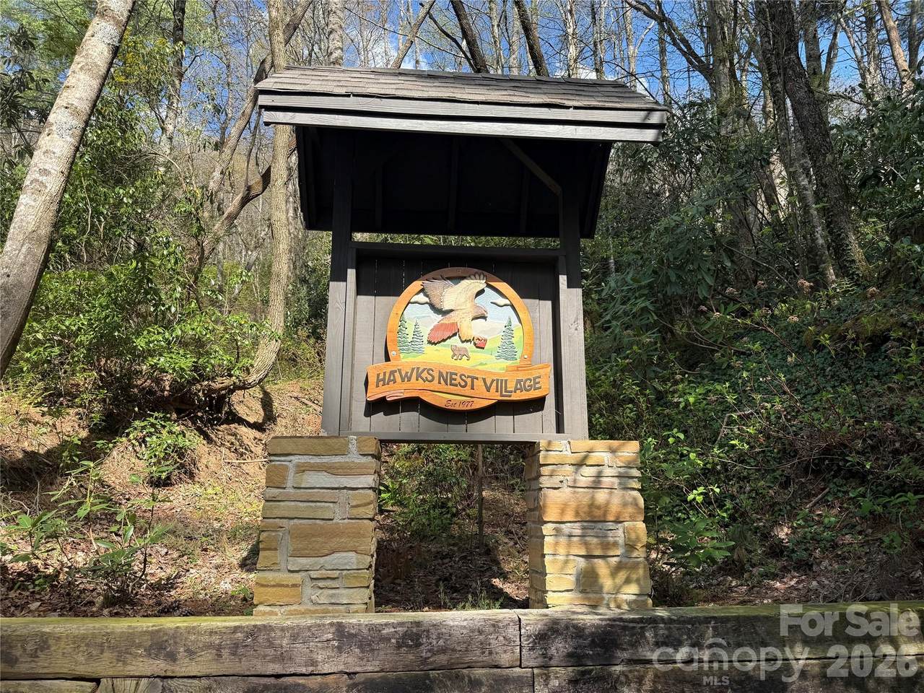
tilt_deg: +14.7
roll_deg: +0.4
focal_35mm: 24
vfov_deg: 56.8
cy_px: 346
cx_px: 462
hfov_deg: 71.6
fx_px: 641
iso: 80
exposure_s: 1/1271
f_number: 1.78
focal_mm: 6.76
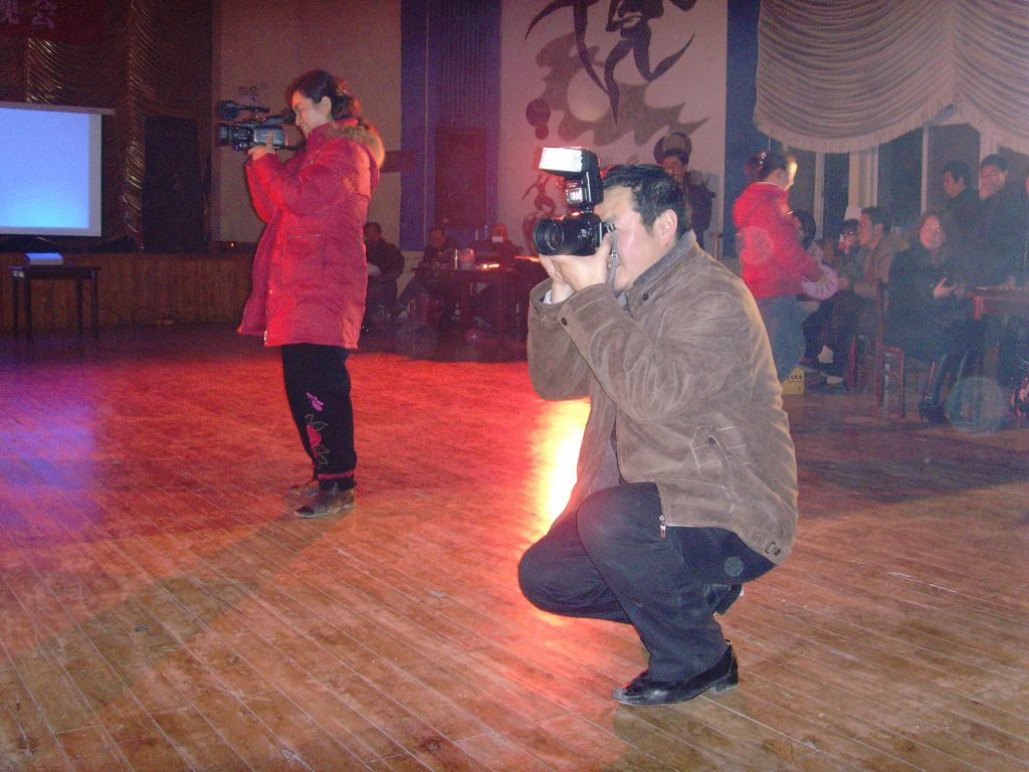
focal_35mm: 39
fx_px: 1159
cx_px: 514
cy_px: 386
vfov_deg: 36.8
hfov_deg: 47.9
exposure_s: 1/45
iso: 400
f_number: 3.5
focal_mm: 6.6
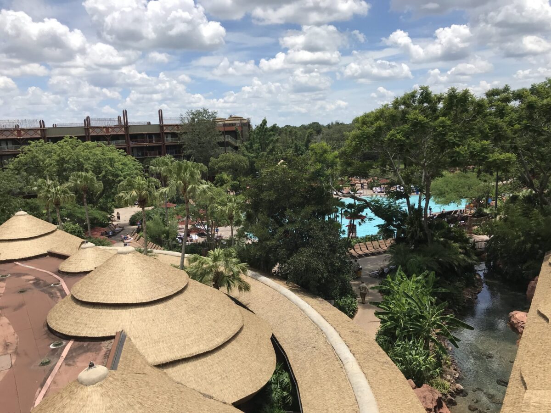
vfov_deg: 49.7
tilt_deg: -9.2
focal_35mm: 28
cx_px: 276
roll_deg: +2.7
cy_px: 206
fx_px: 446
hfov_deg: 63.4
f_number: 1.8
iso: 20
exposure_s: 1/2740
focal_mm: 3.99
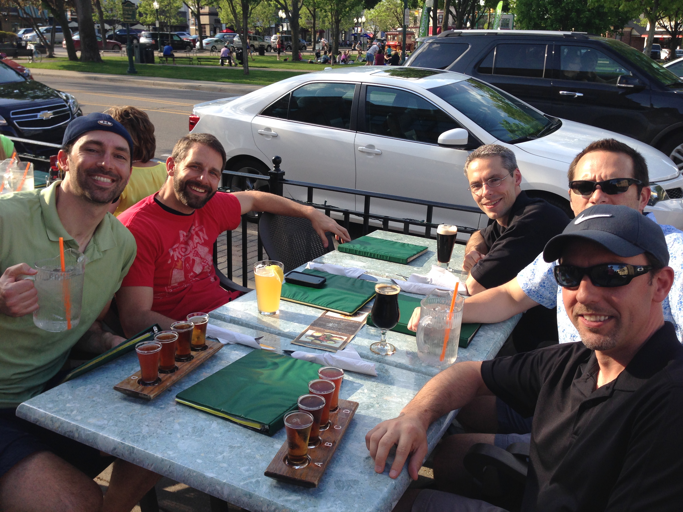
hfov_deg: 55.4
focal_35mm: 33
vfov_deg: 42.9
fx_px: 651
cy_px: 256
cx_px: 342
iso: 50
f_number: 2.4
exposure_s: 1/497
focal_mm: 4.12
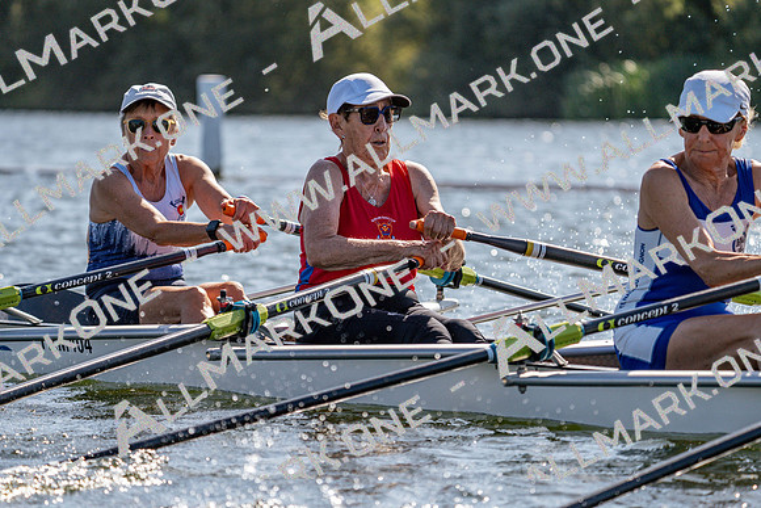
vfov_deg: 5.5
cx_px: 380
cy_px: 254
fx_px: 5286
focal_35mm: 250
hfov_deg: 8.2
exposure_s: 1/2000
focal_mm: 250
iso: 320
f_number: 5.6
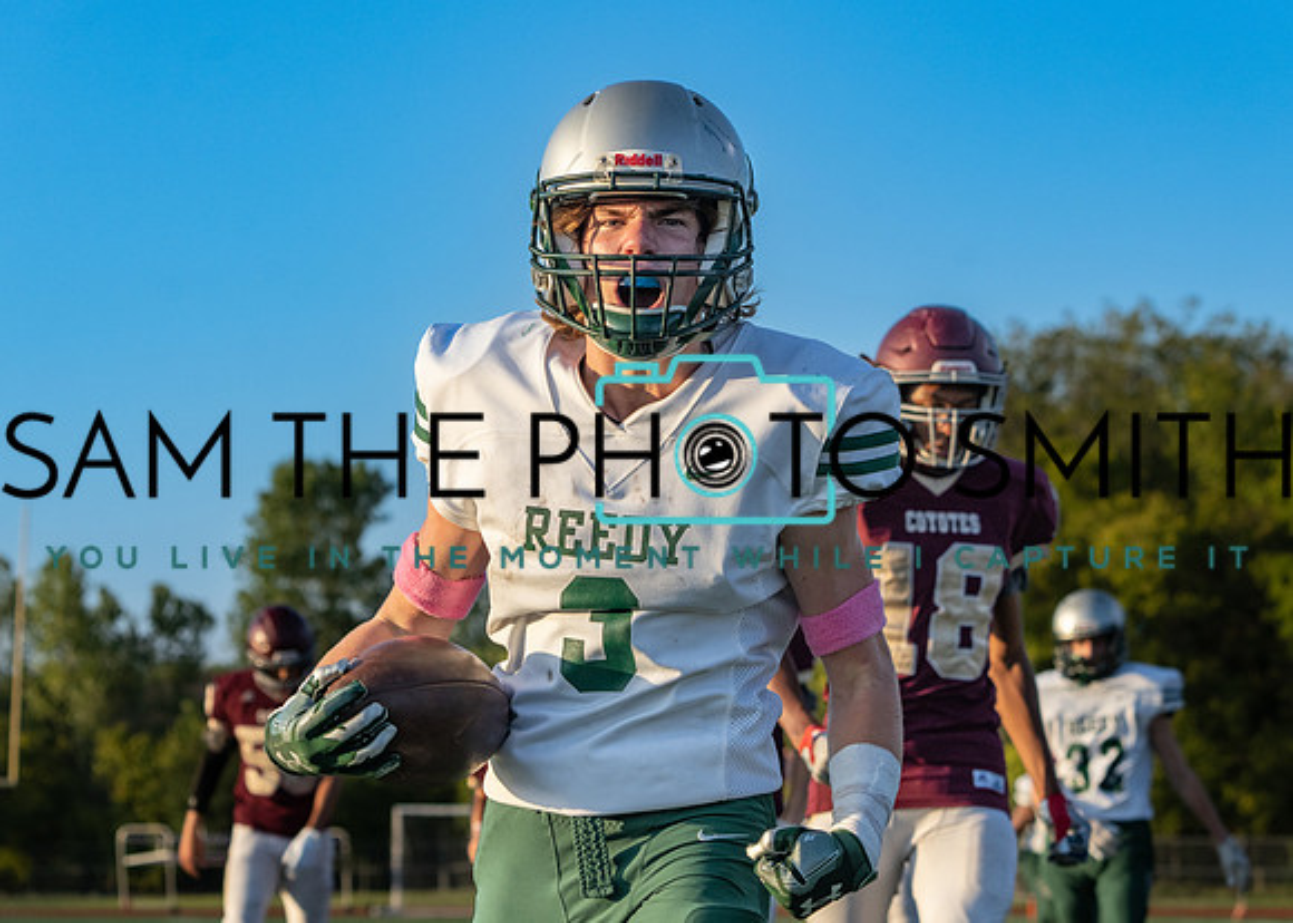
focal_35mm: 132
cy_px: 417
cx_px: 663
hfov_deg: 15.2
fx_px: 4839
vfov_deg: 10.9
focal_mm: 100
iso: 800
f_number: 7.1
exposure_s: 1/1250
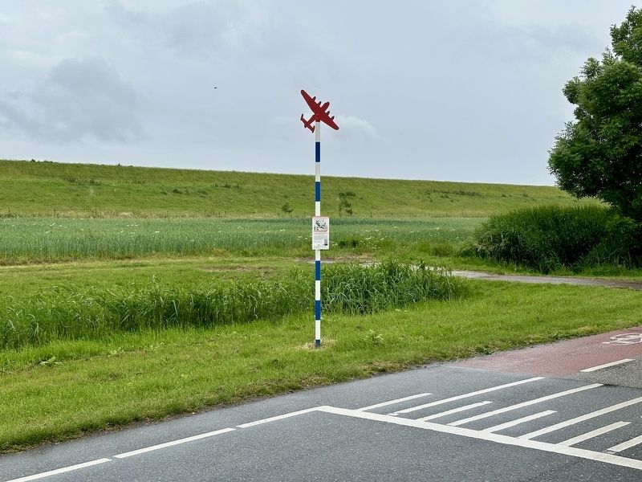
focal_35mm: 48
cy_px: 241
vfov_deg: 30.3
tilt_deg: +0.3
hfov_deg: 39.7
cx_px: 321
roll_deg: -0.2
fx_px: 890
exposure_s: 1/1433
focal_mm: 6.86
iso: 64
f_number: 1.78
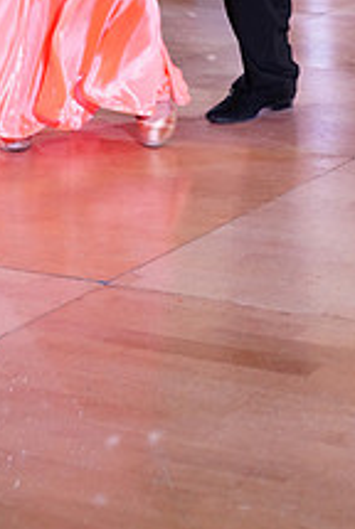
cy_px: -175
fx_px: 1548
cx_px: 147
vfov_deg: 18.0
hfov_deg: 13.1
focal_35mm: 105
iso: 2500
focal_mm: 39
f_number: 5
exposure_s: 1/250
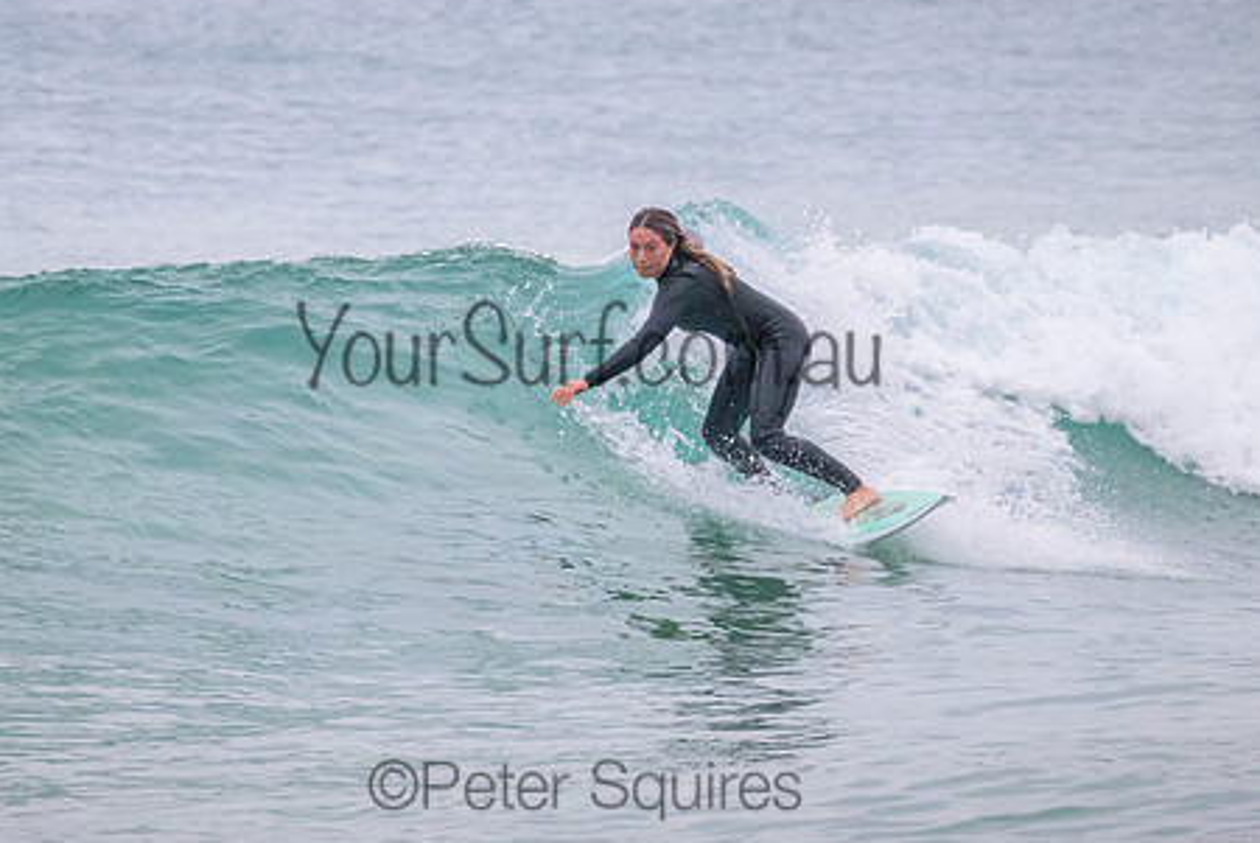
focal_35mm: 1030
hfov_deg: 2.0
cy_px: 321
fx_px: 36084
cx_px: 585
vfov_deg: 1.3
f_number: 11
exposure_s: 1/1250
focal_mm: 800
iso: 9000
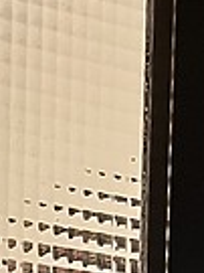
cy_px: 847
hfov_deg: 7.3
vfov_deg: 8.2
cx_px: -109
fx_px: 1582
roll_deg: -0.3
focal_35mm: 201
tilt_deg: -4.8
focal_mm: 5.1
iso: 400
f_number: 1.6
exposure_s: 1/40
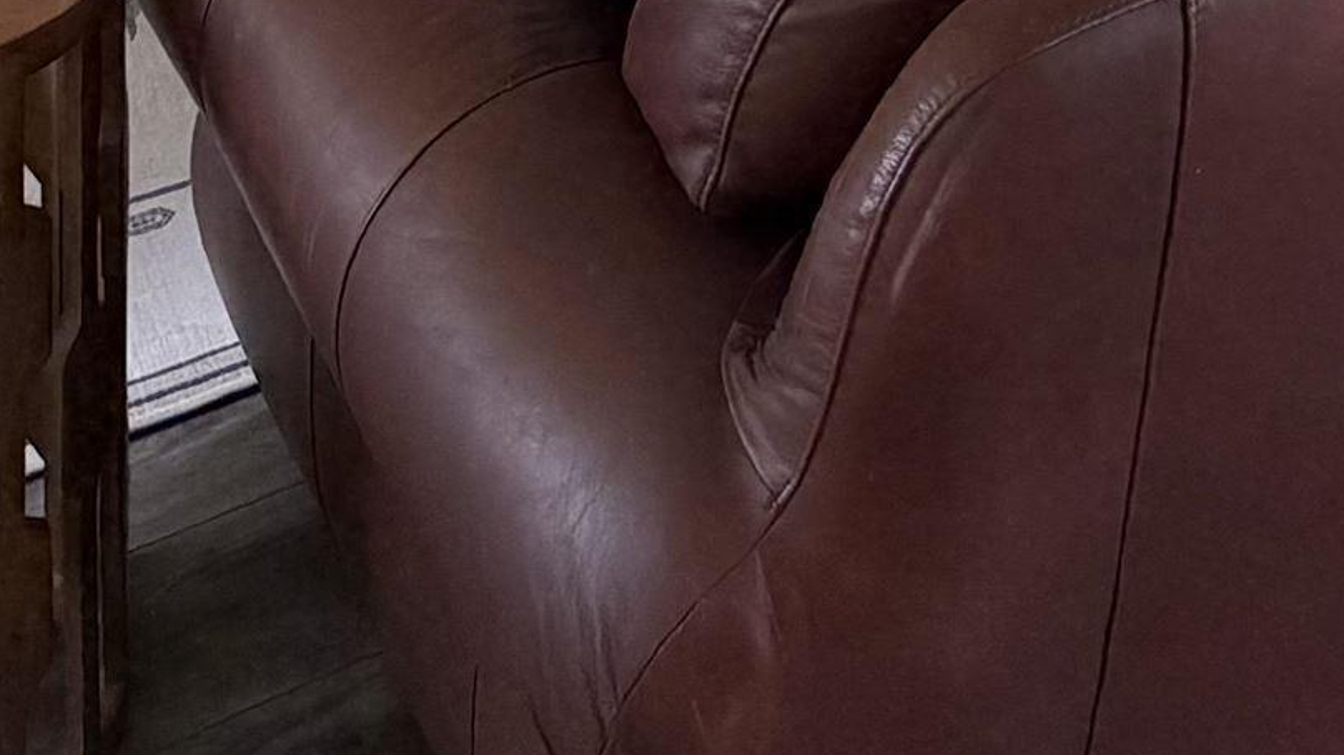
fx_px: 2066
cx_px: 768
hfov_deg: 36.0
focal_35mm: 58
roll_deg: +0.4
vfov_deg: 14.0
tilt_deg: -5.1
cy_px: -1086
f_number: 2.2
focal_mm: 2.22
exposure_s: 1/121
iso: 250
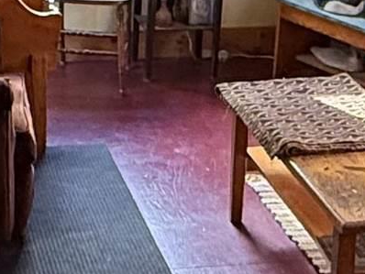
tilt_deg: -18.6
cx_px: 114
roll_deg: -1.3
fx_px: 1139
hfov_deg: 18.1
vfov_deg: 13.7
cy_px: 93
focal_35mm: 108
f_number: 2.2
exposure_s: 1/60
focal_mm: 2.22
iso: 400
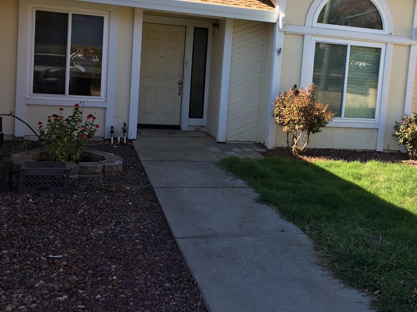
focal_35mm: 45
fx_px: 542
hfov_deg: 41.5
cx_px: 281
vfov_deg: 32.0
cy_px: 117
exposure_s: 1/472
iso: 25
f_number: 2.2
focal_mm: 4.15
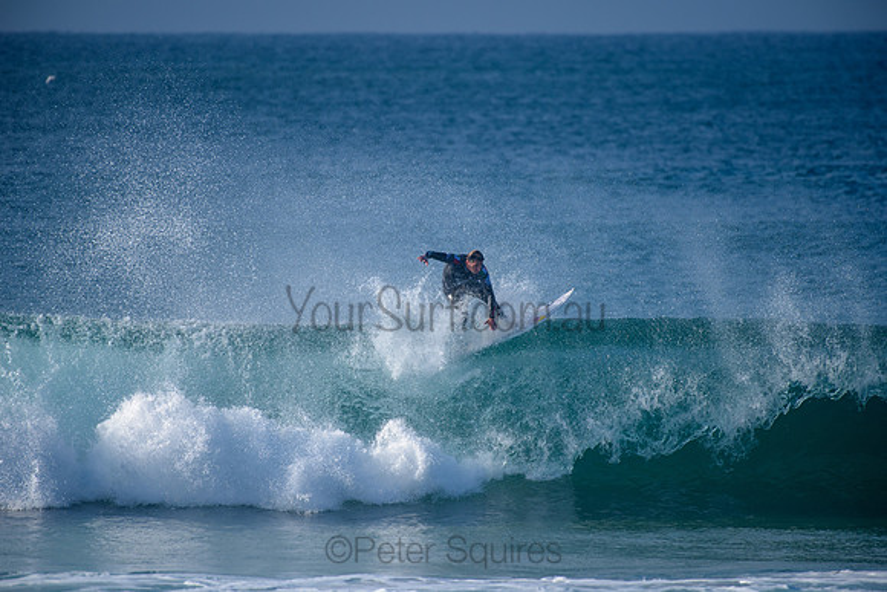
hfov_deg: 4.0
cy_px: 296
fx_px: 12688
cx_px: 444
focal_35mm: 515
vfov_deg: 2.7
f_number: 5.6
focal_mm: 500
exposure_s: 1/2000
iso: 250
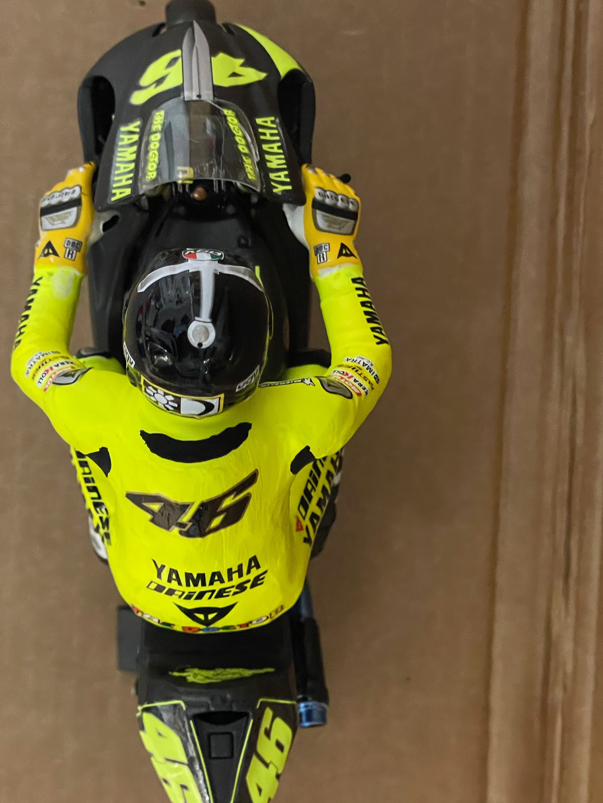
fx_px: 1556
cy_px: 438
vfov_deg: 29.0
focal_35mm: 67
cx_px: 284
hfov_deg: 21.9
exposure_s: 1/25
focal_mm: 6
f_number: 2
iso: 800
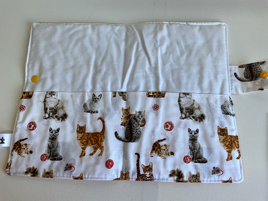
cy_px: 100
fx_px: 225
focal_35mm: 29
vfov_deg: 48.2
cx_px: 134
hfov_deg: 61.7
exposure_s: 1/122
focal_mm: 3
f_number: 1.8
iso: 20
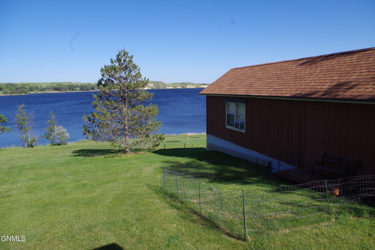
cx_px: 188
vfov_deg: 47.9
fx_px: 281
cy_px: 125
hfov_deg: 67.4
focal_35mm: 27
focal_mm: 18
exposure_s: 1/800
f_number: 8
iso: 400
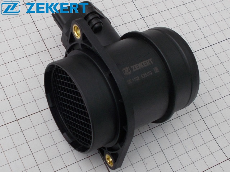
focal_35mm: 26
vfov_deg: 53.1
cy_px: 86
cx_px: 115
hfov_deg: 67.3
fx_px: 173
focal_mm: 4.6
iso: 80
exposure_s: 1/100
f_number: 3.2
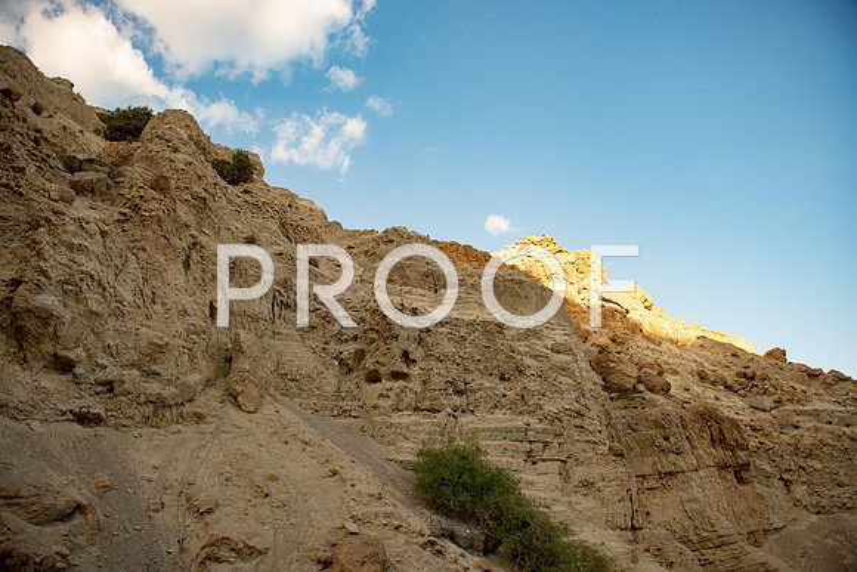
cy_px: 286
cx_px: 428
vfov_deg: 53.2
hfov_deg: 73.7
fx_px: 571
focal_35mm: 24
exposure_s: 1/1250
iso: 200
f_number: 2.8
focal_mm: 24
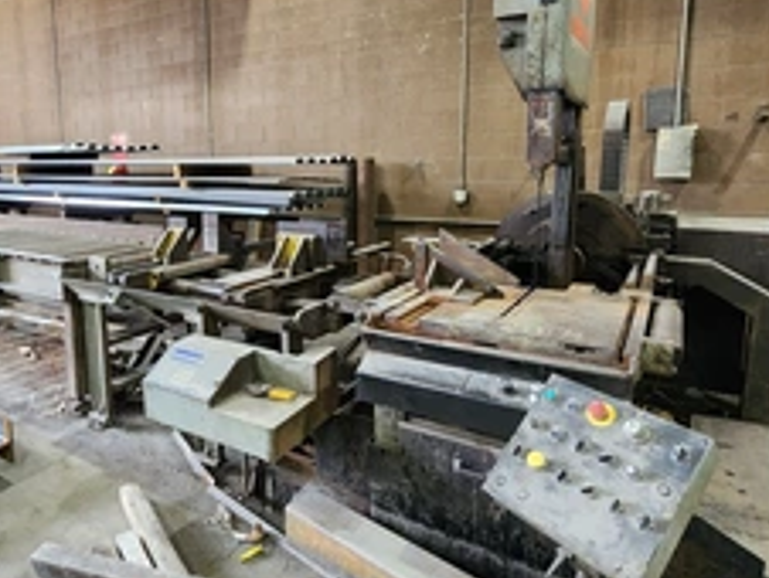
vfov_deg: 58.7
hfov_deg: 72.8
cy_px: 241
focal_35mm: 23
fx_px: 511
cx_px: 296
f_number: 2.2
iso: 400
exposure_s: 1/60
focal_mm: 2.2
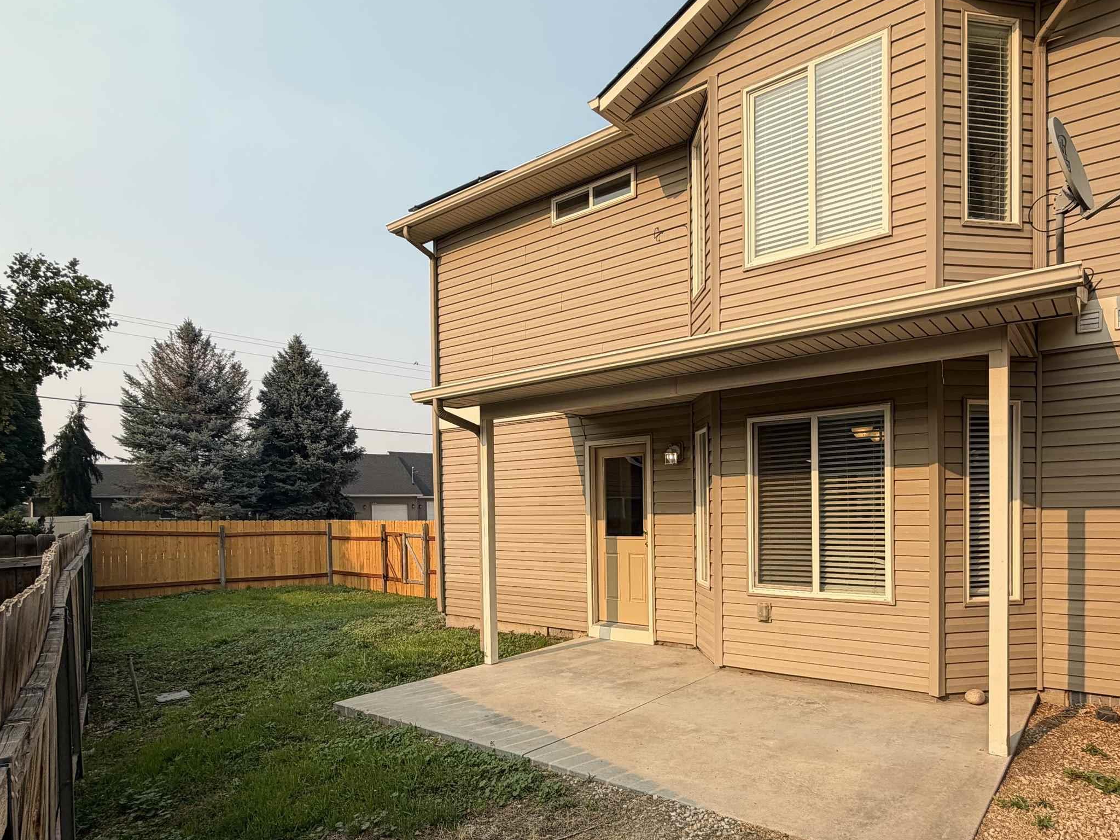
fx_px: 679
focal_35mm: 21
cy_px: 528
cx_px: 652
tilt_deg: -2.7
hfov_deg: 78.4
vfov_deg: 62.5
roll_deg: +1.3
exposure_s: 1/770
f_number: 2.2
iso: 32
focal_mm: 2.22
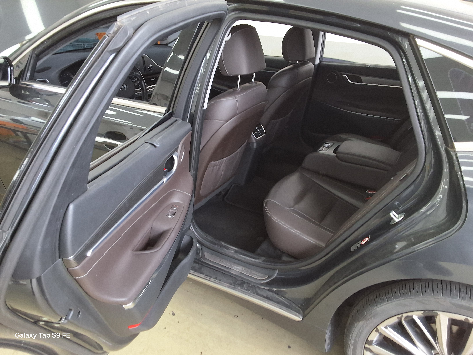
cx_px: 236
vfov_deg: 49.7
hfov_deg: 63.4
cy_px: 178
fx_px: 383
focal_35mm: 28
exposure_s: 1/40
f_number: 1.9
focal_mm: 2.91
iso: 40
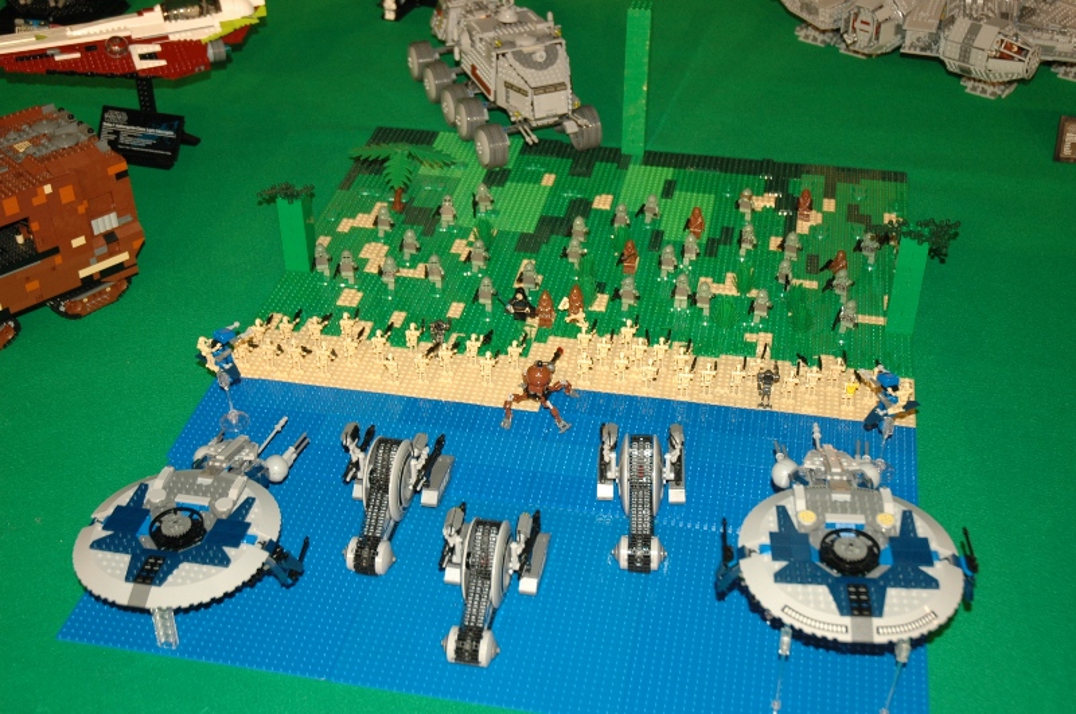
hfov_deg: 42.4
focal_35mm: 46
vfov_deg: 28.9
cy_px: 357
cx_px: 538
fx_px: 1388
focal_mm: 31
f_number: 4
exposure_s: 1/60
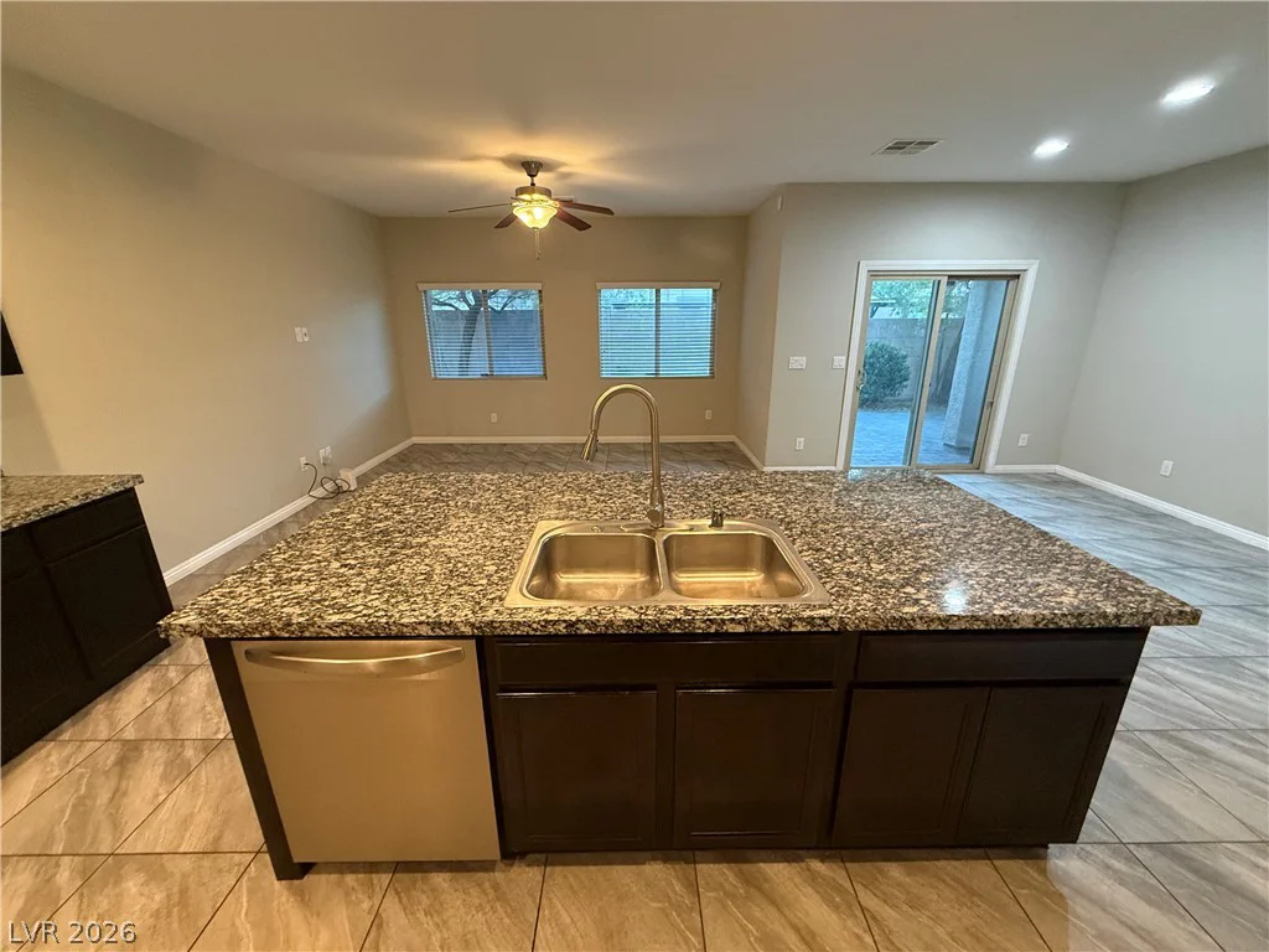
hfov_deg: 102.1
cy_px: 476
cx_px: 634
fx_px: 513
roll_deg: +0.7
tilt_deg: -16.6
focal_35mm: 14
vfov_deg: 85.7
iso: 500
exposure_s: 1/60
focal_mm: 2.22
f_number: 2.2
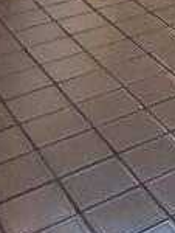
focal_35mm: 109
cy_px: -395
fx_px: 733
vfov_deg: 12.3
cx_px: 355
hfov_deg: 12.1
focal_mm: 1.64
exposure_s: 1/60
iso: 64
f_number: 2.2
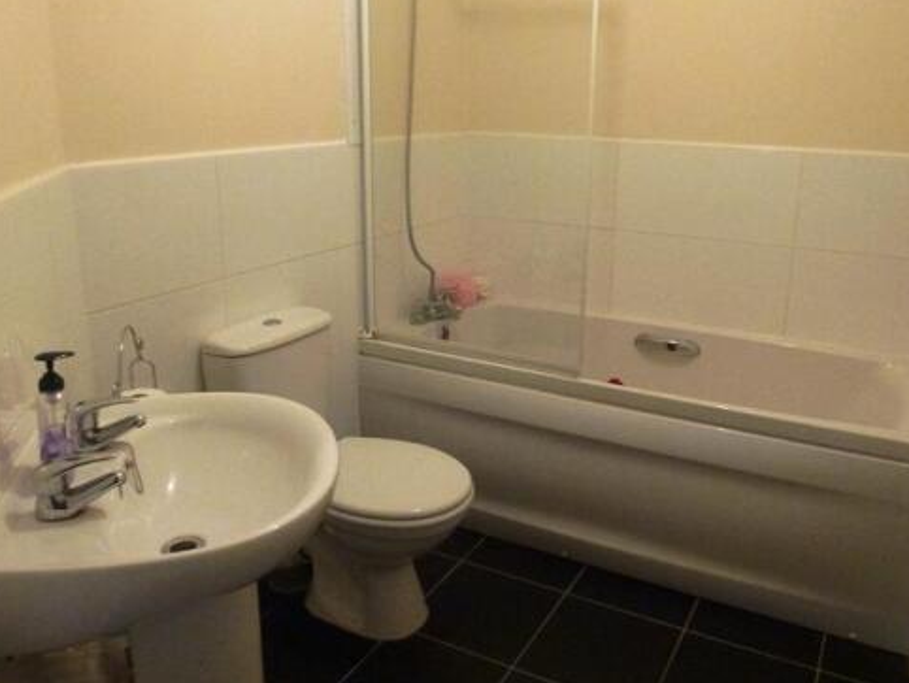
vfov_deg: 48.2
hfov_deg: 61.4
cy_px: 299
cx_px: 508
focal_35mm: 29
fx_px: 762
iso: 400
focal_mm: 4.3
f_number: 3.3
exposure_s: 1/60
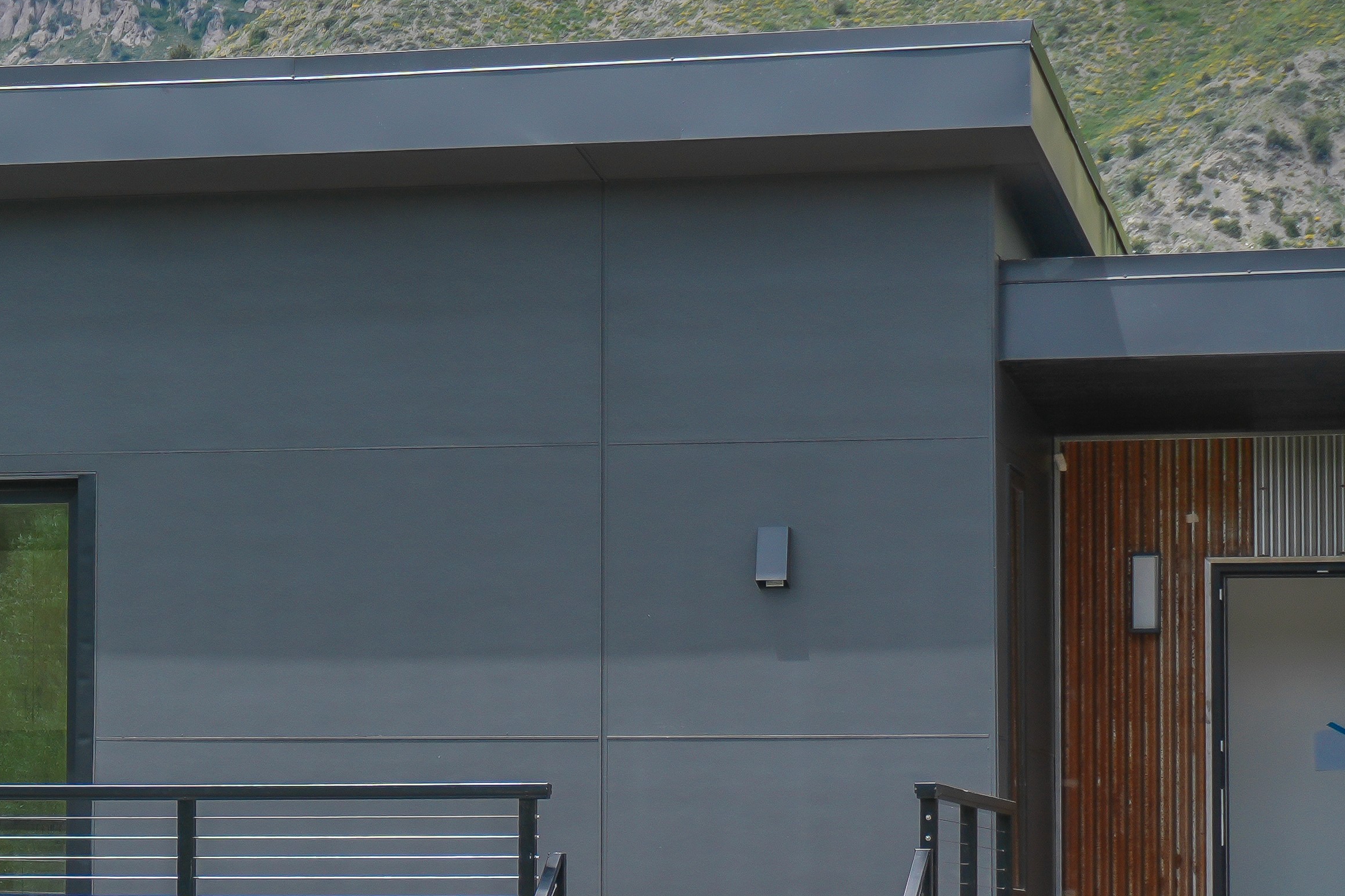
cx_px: -295
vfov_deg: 9.0
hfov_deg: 13.1
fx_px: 5716
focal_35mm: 153
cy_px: 609
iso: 100
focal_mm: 38
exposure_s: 1/320
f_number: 5.6
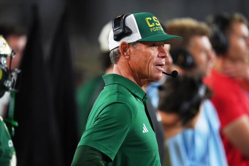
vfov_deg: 2.3
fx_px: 4151
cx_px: 124
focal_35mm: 600
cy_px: 83
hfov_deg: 3.4
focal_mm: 600
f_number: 4
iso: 5000
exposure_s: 1/2000
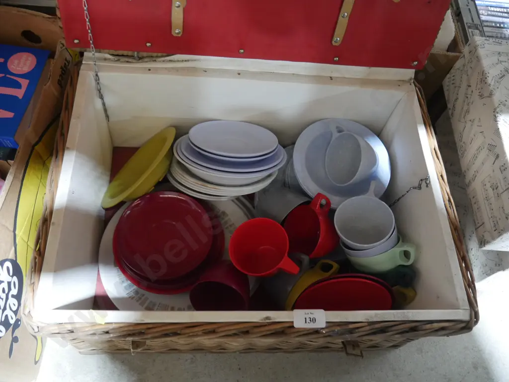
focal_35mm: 28
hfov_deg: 63.4
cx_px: 254
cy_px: 191
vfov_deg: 49.7
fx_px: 412
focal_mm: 14
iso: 2500
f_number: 3.5
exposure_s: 1/60
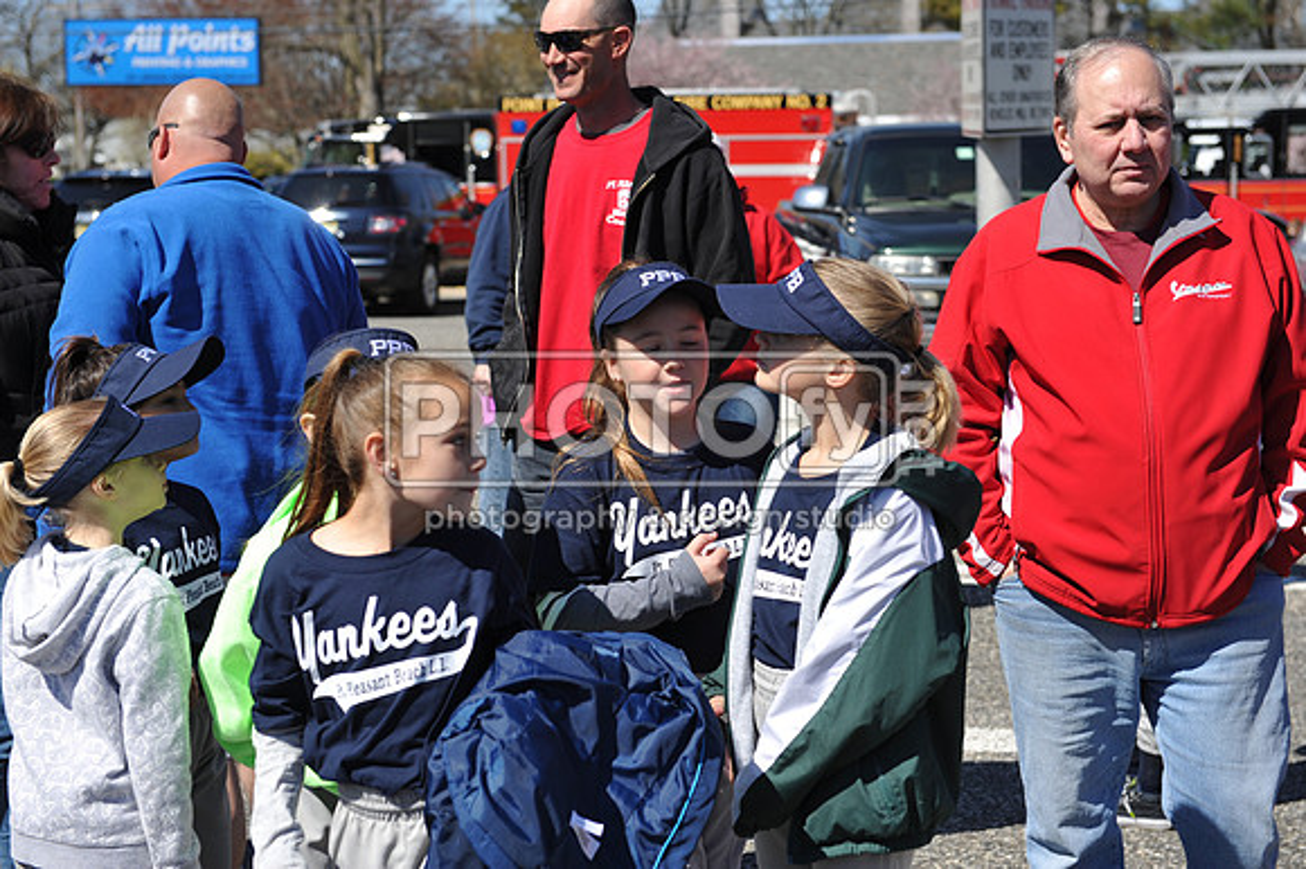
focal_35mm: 70
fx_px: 2538
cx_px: 653
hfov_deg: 28.9
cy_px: 434
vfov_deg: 19.4
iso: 200
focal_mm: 70
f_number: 5
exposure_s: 1/1000
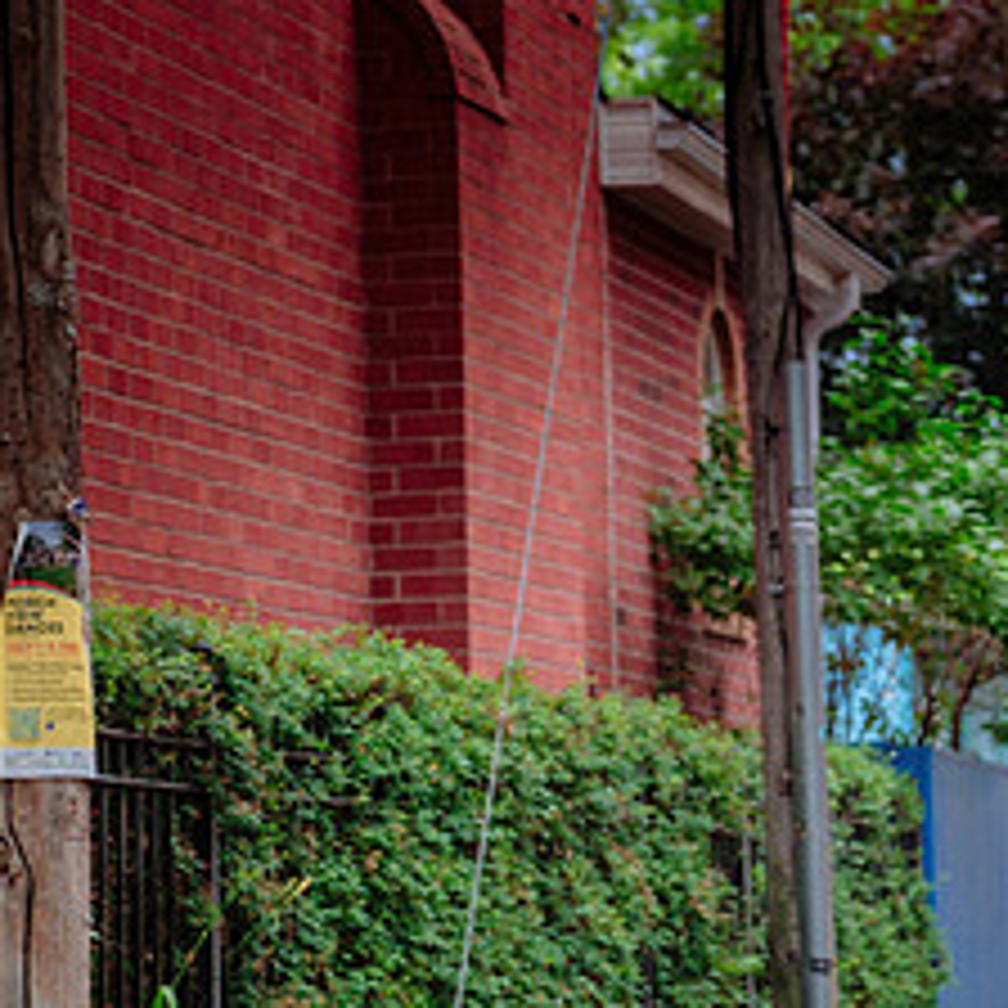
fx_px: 6029
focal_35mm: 183
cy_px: 745
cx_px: 936
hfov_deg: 9.5
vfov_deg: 9.5
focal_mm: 55
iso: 500
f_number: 2.8
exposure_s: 1/200
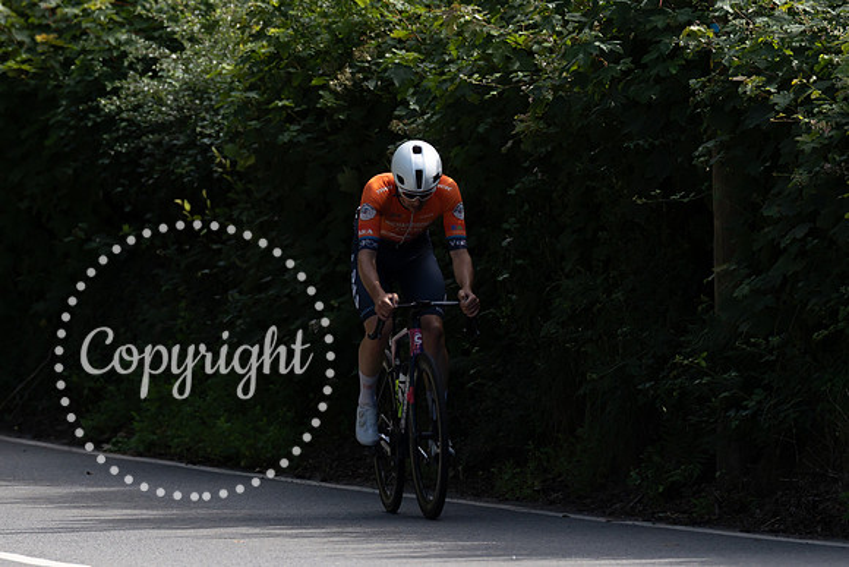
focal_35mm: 487
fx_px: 11478
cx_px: 471
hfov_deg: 4.2
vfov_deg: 2.8
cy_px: 183
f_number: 3.5
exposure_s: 1/1600
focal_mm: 200
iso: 100
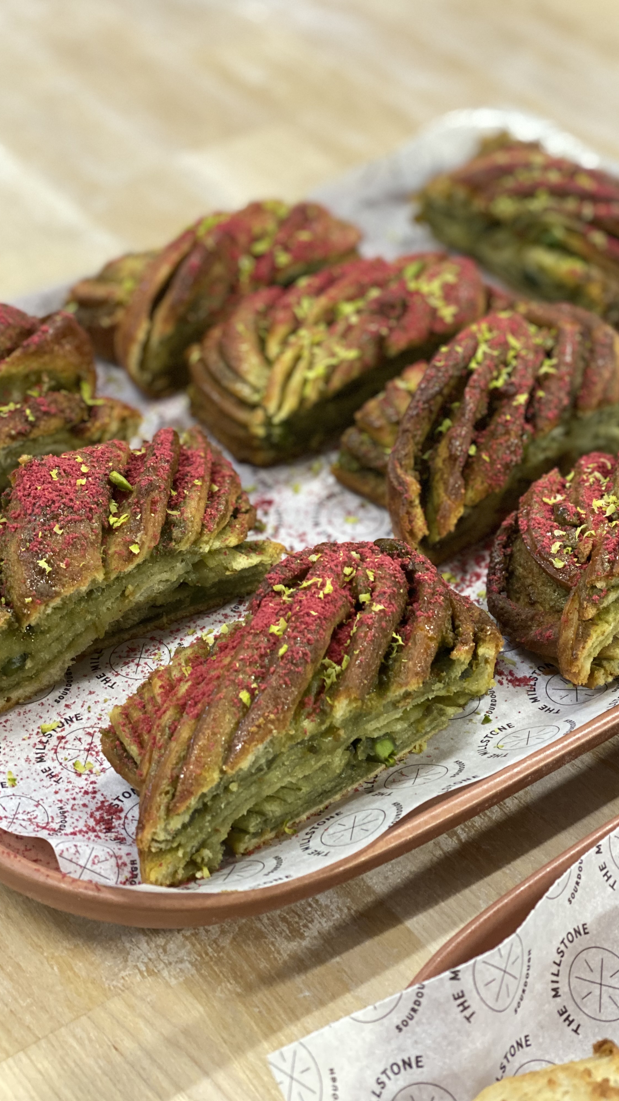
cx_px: 355
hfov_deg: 21.1
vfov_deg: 36.6
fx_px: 1663
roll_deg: -3.5
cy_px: 548
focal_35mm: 57
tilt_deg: -40.4
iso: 250
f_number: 2
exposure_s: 1/33
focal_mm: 6
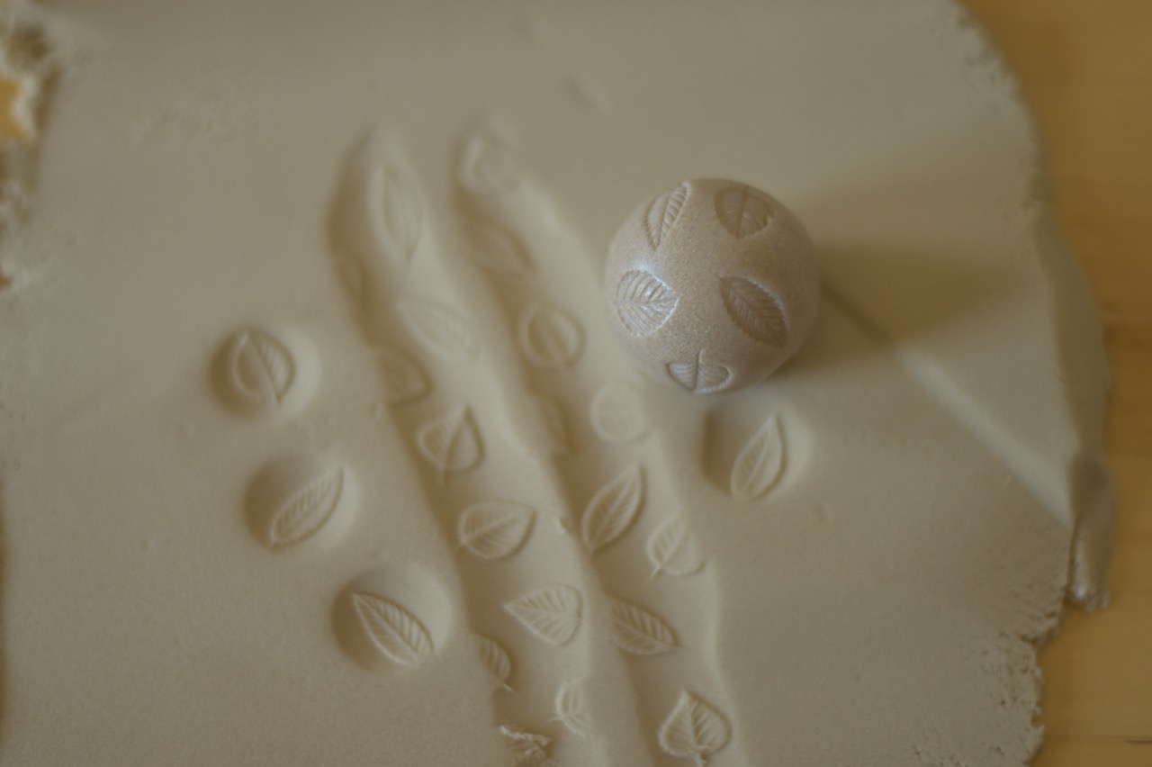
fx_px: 1599
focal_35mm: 50
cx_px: 576
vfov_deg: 27.0
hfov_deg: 39.6
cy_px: 384
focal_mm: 50
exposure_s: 1/100
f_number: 1.8
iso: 100
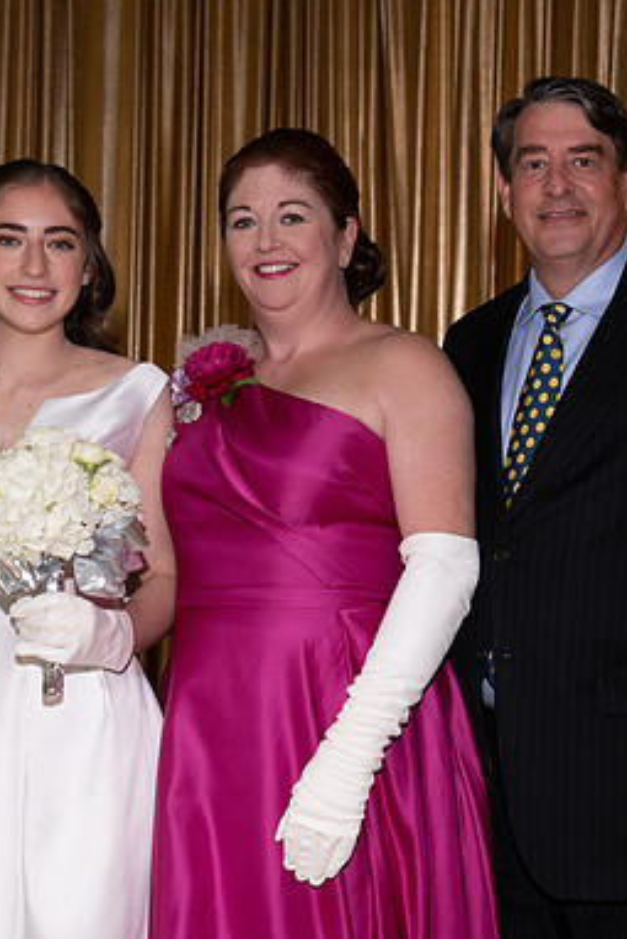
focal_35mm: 85
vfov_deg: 23.9
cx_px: 364
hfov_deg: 16.1
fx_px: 2218
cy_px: 466
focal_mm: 56
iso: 800
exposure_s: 1/160
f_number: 5.6
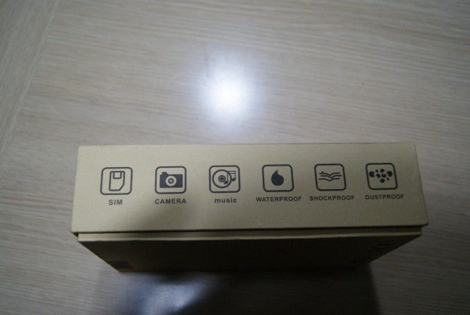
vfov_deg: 37.0
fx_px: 471
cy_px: 158
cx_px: 235
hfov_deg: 53.1
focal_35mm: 36
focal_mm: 24
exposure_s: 1/20
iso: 400
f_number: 4
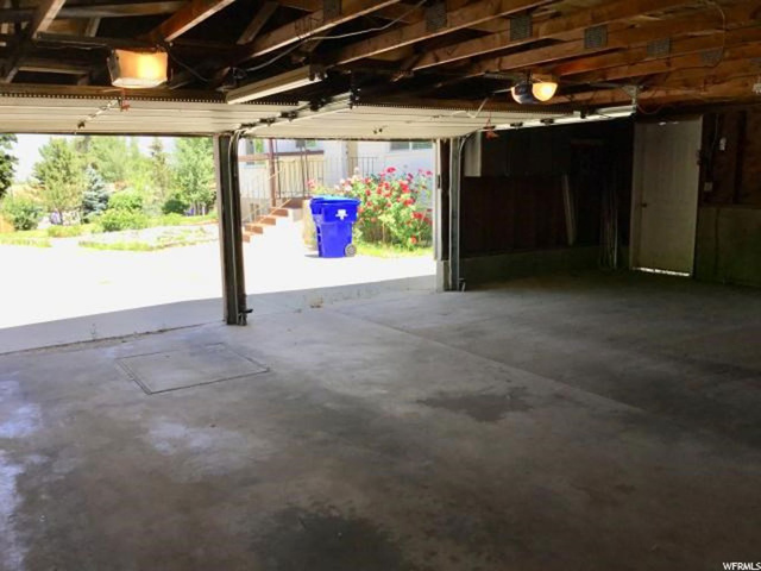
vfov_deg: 45.4
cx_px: 380
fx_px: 682
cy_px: 286
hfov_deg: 58.4
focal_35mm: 31
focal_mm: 3.3
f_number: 2.4
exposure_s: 1/236
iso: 25
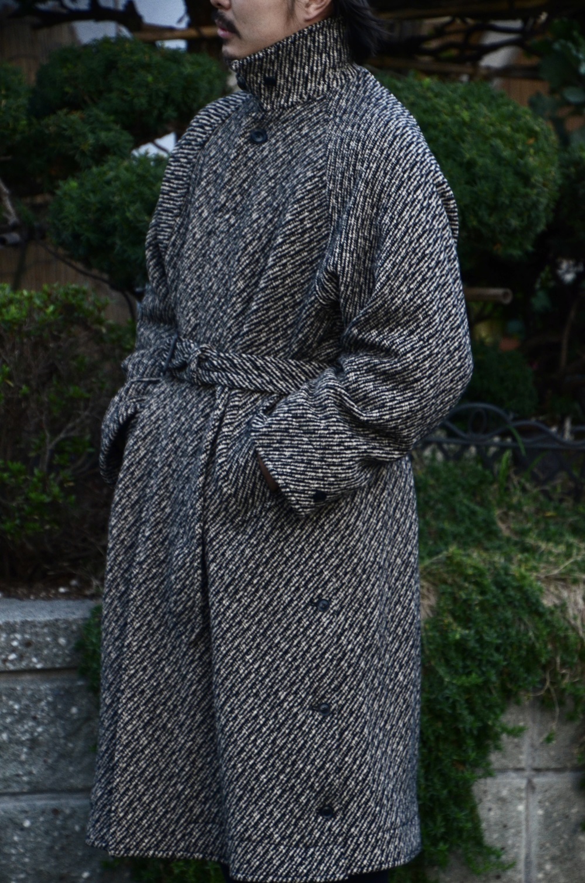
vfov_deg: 11.0
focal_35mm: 188
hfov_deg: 7.3
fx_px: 4589
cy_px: 442
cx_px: 292
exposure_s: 1/100
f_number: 6
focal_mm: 125
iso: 800
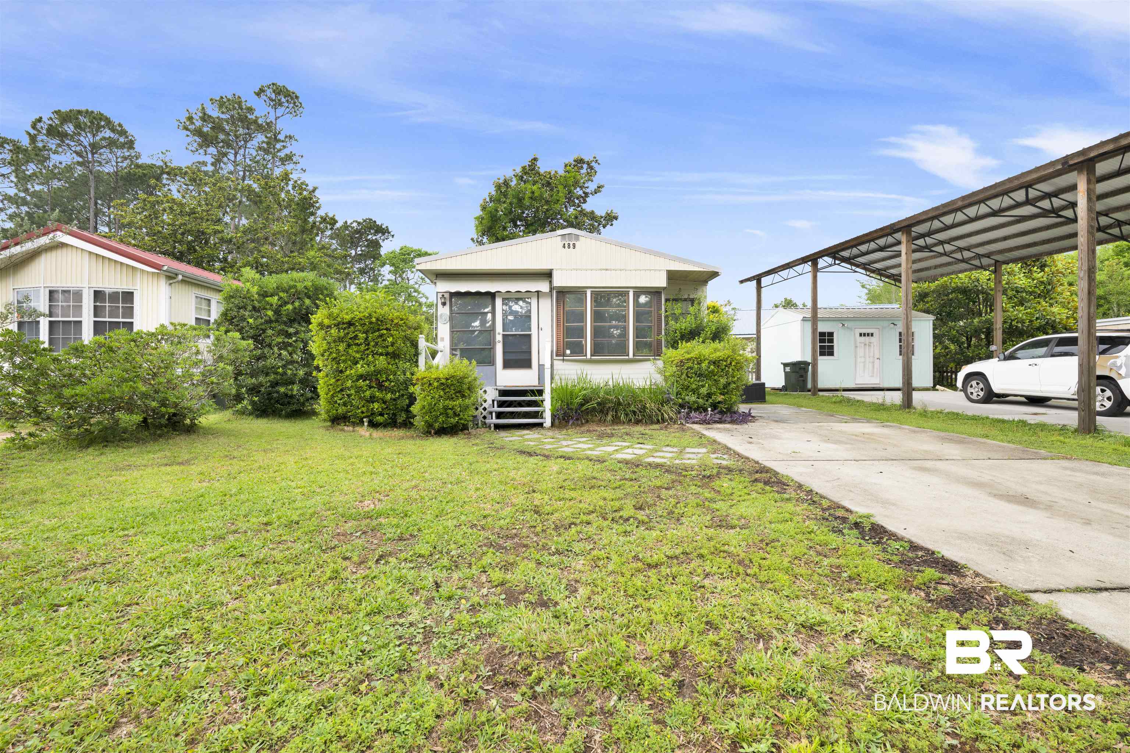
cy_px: 376
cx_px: 565
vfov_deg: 75.5
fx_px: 486
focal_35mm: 16
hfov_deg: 98.5
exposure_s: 1/80
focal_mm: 15.5
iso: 400
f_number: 11
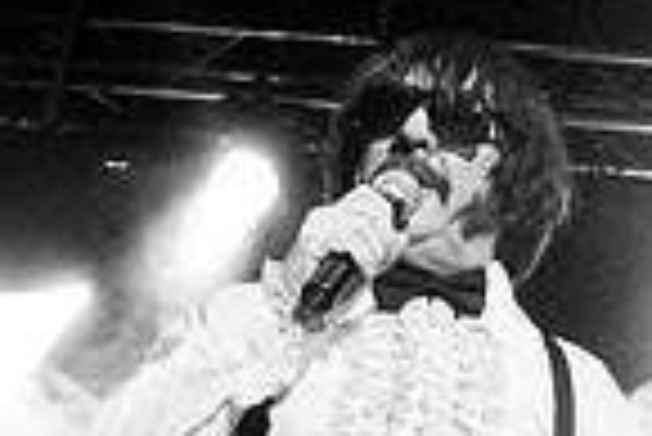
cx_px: 468
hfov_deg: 17.0
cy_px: 551
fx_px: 2175
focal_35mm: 120
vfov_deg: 11.2
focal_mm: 20
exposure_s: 1/100
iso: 640
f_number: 2.8
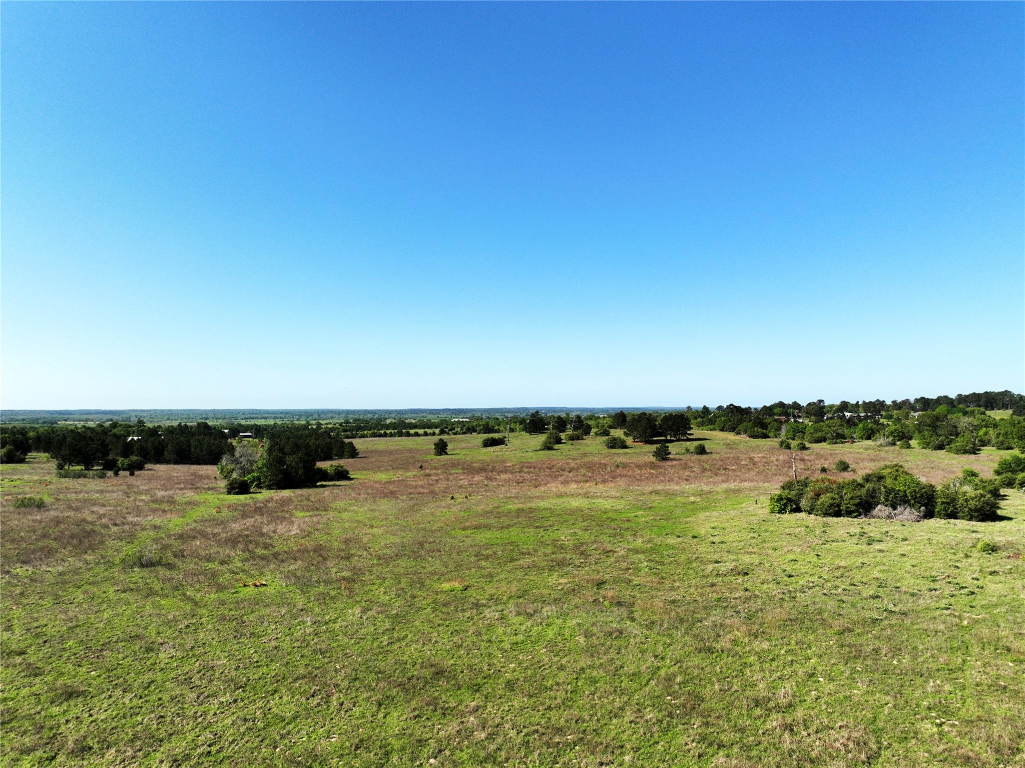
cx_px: 512
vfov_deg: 56.8
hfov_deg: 71.6
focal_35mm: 24
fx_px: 710
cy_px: 384
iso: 100
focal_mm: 12.29
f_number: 2.8
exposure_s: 1/2000
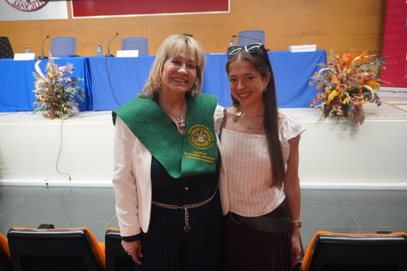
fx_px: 373
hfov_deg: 57.2
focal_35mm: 33
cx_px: 204
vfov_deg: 40.0
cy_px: 136
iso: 3200
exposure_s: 1/160
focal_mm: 22
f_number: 4
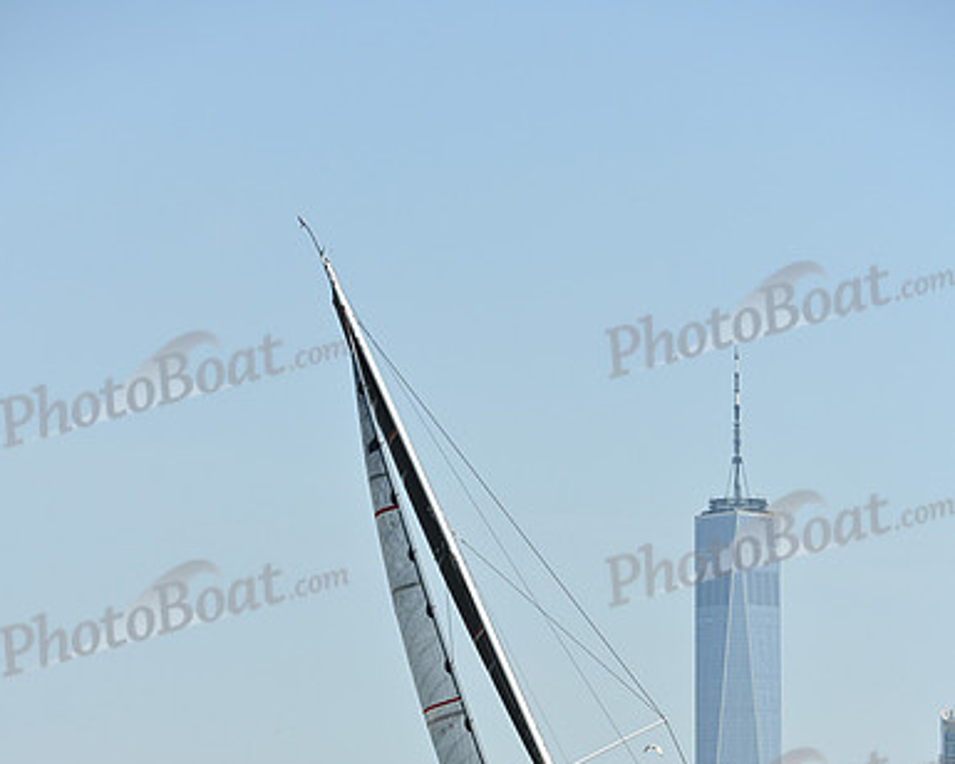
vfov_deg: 8.1
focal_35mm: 191
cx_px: 478
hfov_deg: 10.1
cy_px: 707
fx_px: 5398
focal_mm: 135
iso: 320
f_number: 5.6
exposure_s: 1/2000
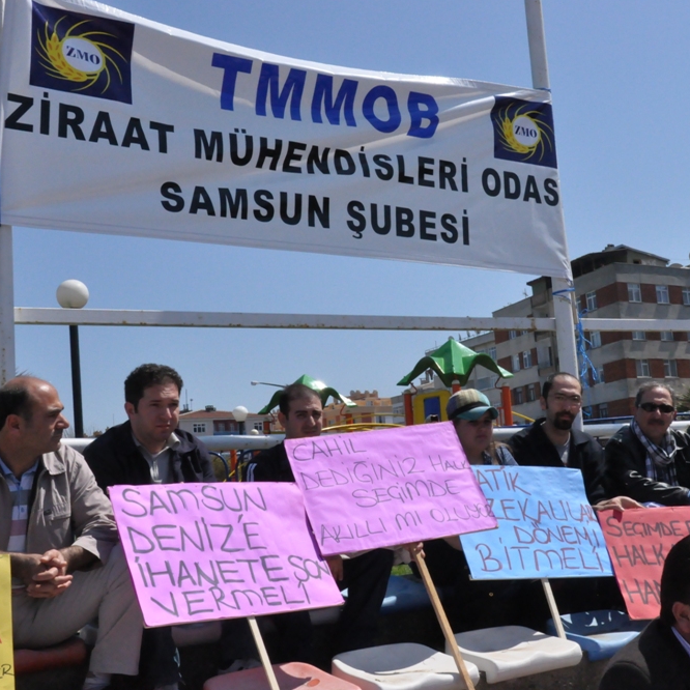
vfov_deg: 36.1
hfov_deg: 35.9
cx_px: 418
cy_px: 351
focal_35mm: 47
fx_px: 1060
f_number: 20
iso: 2500
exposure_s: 1/1600
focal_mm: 24
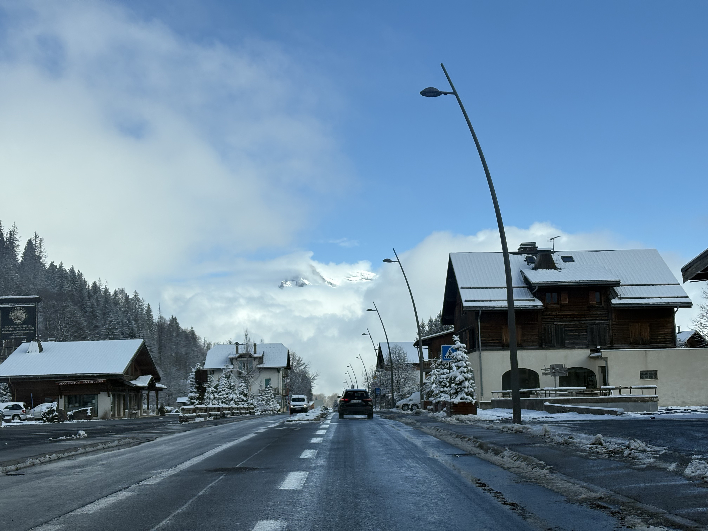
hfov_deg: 36.8
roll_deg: +1.6
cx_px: 354
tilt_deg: +6.1
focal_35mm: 52
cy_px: 266
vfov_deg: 28.0
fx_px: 1064
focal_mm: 5.96
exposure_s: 1/4065
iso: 32
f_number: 1.6
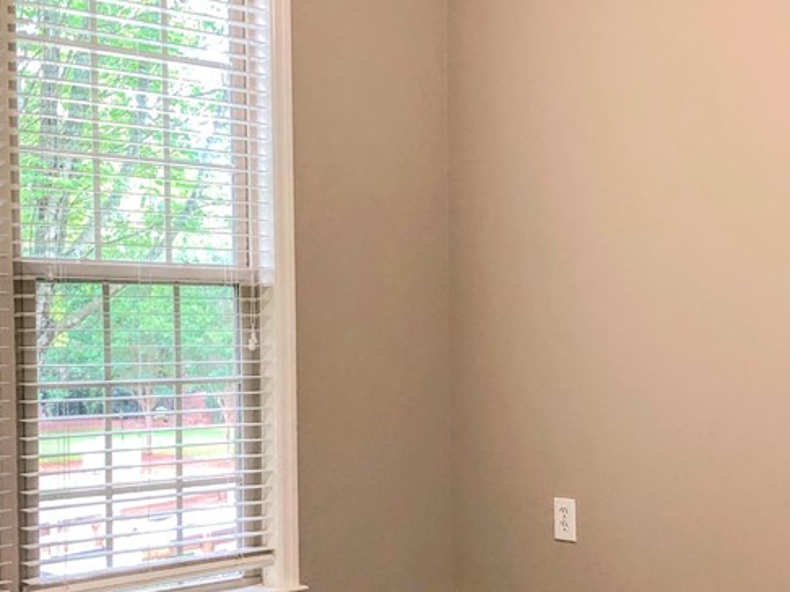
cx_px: 348
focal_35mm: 59
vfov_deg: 24.7
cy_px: 392
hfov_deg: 32.7
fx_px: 1346
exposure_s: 1/20
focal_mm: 3.99
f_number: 1.8
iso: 40
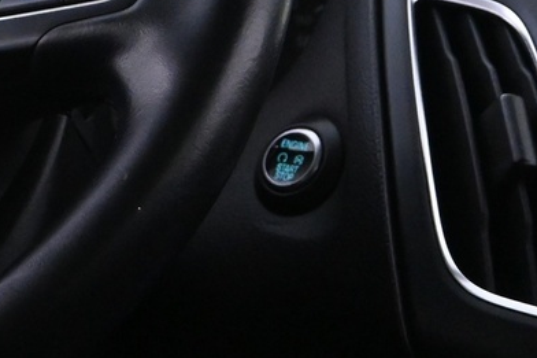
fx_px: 1805
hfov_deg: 15.7
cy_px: -4
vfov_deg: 11.2
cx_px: -245
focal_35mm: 121
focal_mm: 19.5
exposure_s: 1/40
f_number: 3.8
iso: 4000
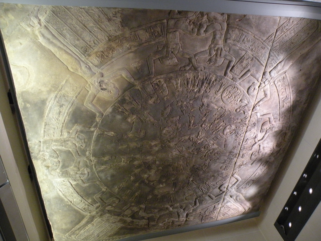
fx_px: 250
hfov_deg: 65.3
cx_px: 160
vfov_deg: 51.4
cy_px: 120
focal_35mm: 27
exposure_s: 1/49.6
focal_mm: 4.7
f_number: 2.8
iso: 400
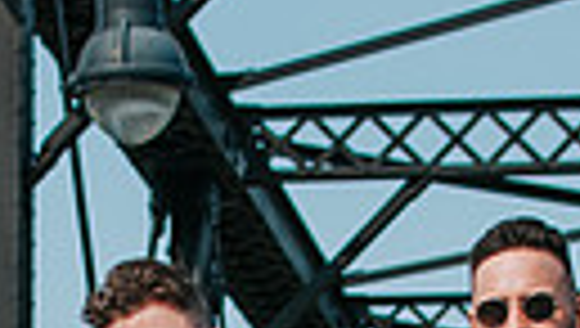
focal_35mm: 272
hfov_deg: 7.9
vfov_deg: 4.4
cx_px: 155
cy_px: 744
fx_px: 4189
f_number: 2.8
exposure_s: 1/4000
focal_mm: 35
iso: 100
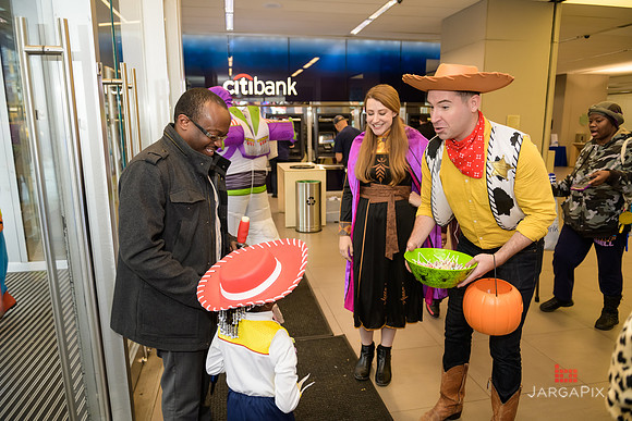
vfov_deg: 53.2
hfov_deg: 73.7
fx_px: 421
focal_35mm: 24
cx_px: 316
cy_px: 210
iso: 800
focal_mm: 24
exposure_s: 1/125
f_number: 3.2
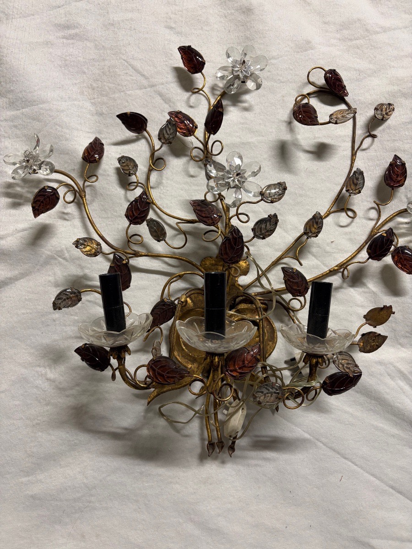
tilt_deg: -84.3
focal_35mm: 26
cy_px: 274
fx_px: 413
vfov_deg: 67.3
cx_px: 206
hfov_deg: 53.1
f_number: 1.6
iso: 125
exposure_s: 1/50
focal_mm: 5.96
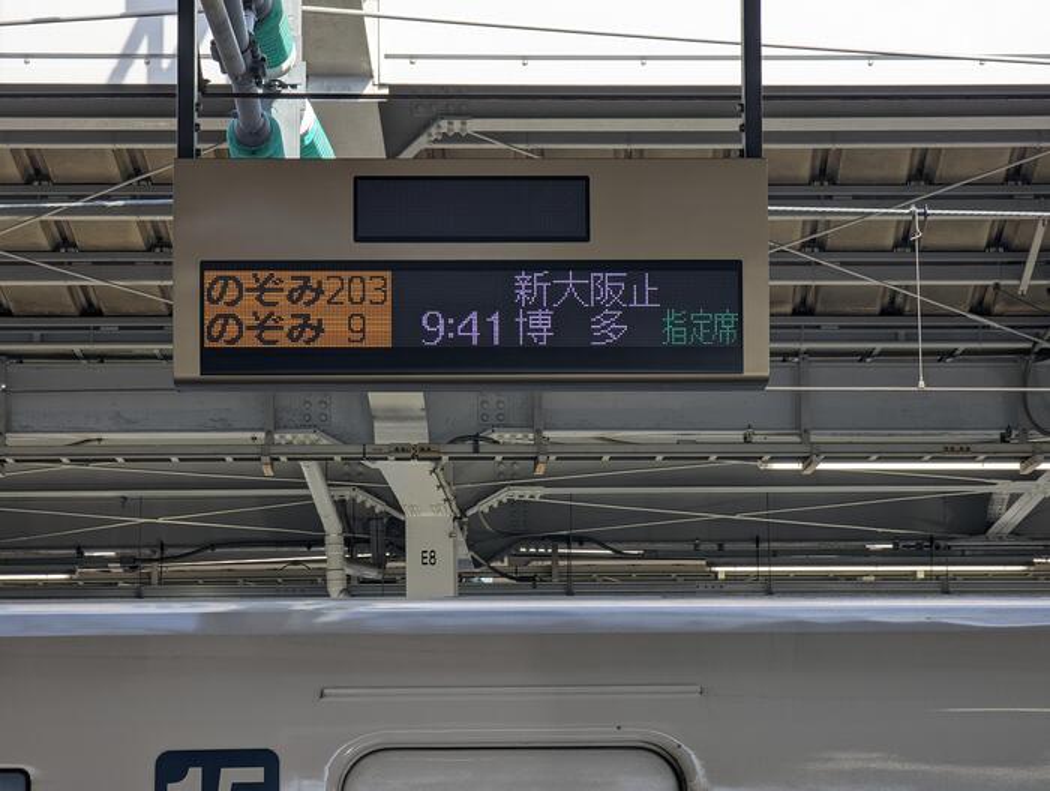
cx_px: 525
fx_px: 3159
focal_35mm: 104
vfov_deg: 14.3
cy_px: 396
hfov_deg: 18.9
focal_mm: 19
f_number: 3.5
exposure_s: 1/207
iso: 34
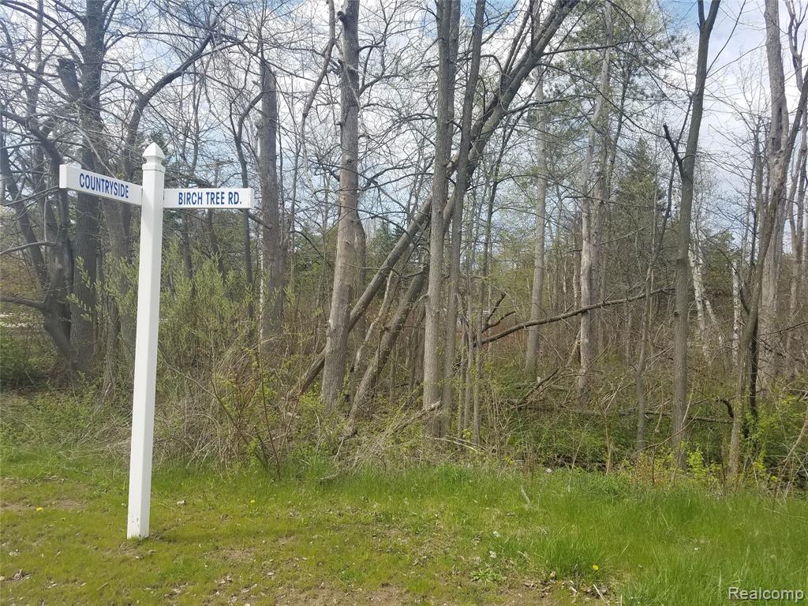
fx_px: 607
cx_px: 404
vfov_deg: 53.1
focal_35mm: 26
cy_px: 303
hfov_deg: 67.3
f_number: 1.7
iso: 50
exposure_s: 1/1740
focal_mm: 4.2
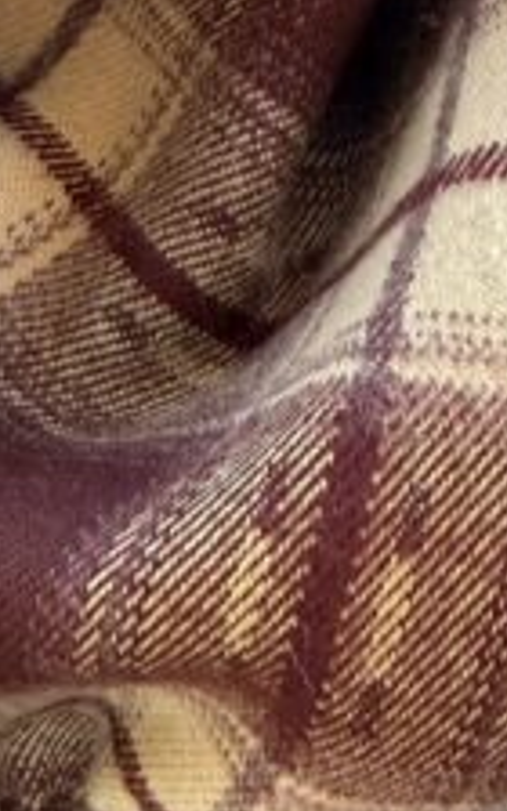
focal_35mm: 91
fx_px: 2012
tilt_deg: -4.8
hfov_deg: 14.3
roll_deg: +1.8
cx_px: 319
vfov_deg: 22.8
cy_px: 482
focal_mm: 2.22
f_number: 2.2
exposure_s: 1/121
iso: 250
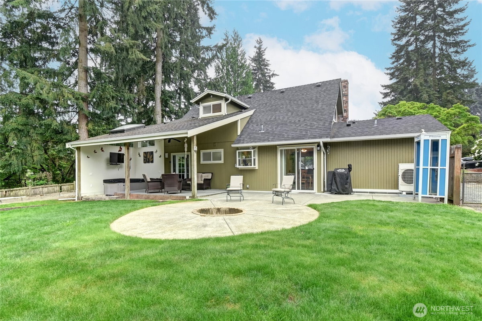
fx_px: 201
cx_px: 241
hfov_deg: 100.4
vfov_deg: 77.3
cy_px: 160
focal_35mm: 15
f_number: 11
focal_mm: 10
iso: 500
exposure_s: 1/8
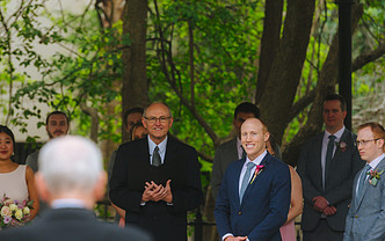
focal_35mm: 338
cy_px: 209
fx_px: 3549
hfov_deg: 6.2
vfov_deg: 3.9
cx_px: 206
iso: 400
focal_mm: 190
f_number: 2.8
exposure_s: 1/1000
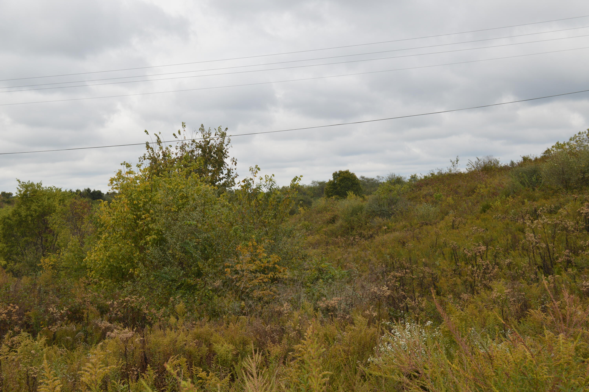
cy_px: 196
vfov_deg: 31.8
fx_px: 686
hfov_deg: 46.4
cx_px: 294
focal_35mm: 42
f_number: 6.3
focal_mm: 28
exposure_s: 1/200
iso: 100
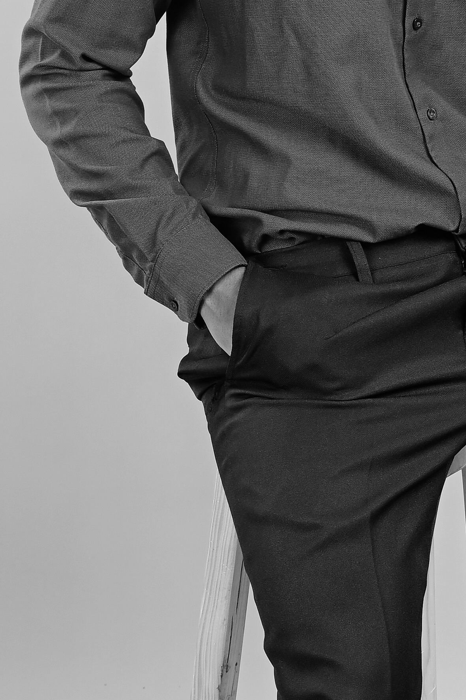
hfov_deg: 8.0
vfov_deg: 12.0
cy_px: 335
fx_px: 3323
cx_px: 407
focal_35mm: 171
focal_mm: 50
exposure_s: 1/125
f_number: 7.1
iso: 250
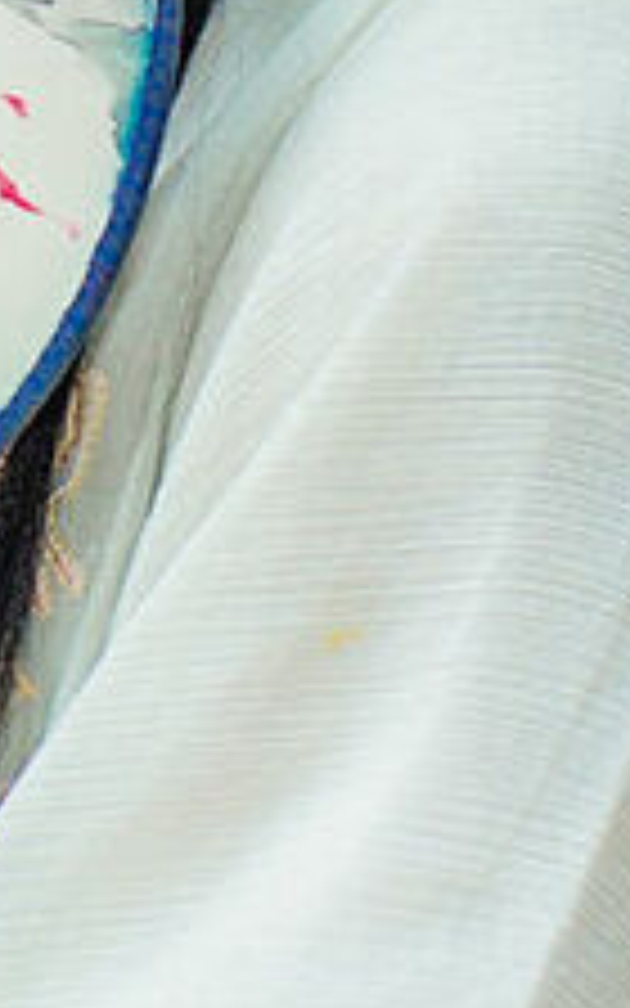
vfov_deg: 5.8
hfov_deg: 3.7
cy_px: -407
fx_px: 9862
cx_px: -112
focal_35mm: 359
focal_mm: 50
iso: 100
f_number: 2.2
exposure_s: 1/125
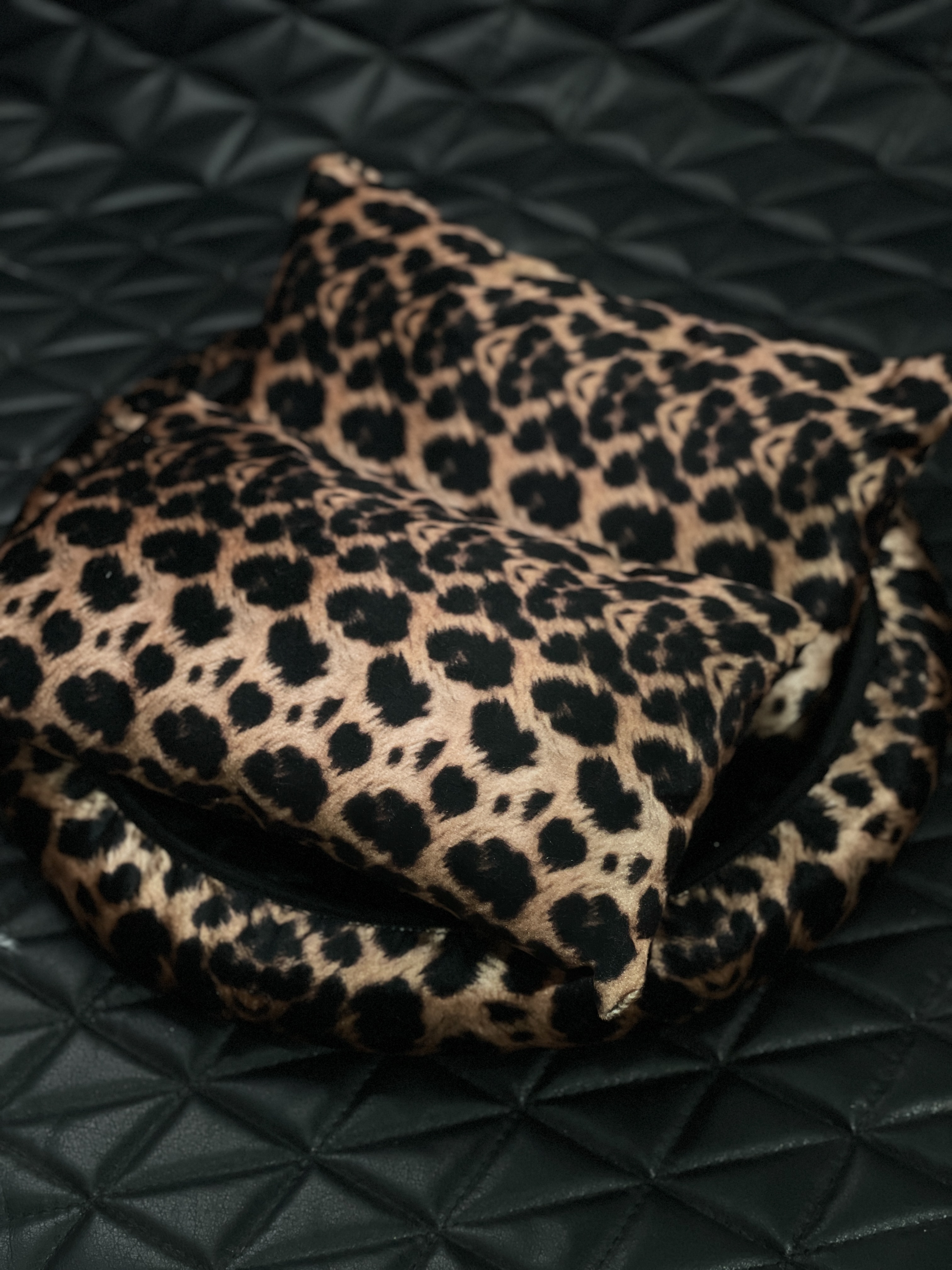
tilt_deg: -48.8
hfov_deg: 28.0
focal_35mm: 52
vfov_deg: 36.8
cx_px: 476
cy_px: 635
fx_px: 1907
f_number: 2
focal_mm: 6
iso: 250
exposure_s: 1/33
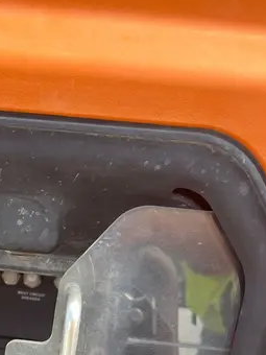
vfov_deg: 31.3
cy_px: 370
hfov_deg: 24.9
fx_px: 574
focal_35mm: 56
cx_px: -1
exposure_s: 1/236
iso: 40
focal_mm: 5.1
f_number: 1.6
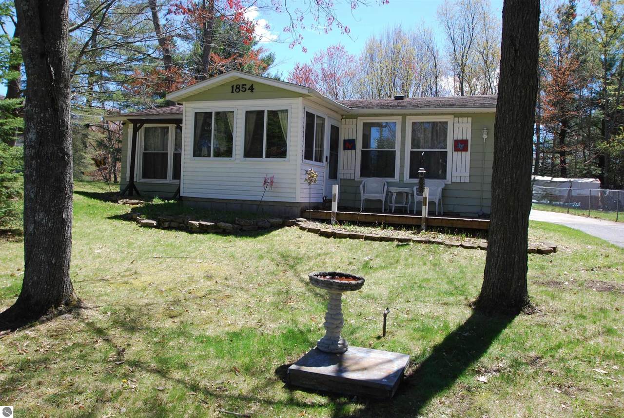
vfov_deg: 43.7
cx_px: 312
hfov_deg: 61.9
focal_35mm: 30
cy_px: 209
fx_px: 521
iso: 100
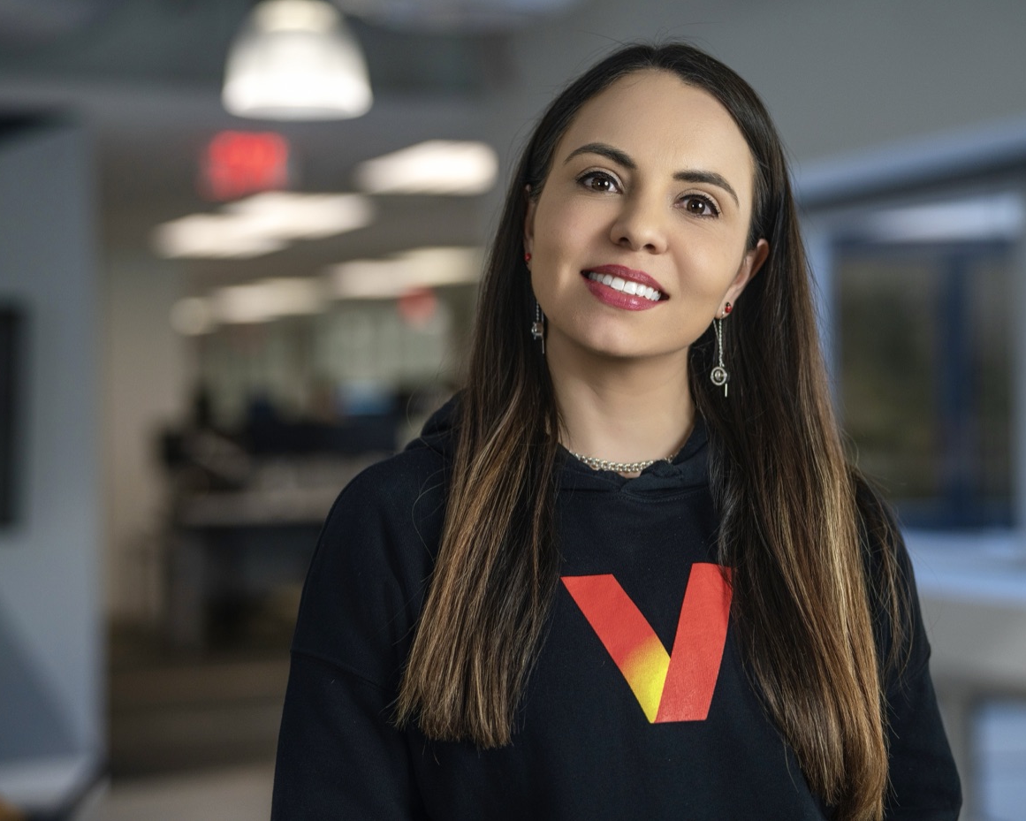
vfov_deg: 17.9
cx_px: 552
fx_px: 2612
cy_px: 410
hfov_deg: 22.2
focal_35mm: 86
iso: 800
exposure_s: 1/100
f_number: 2.8
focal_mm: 76
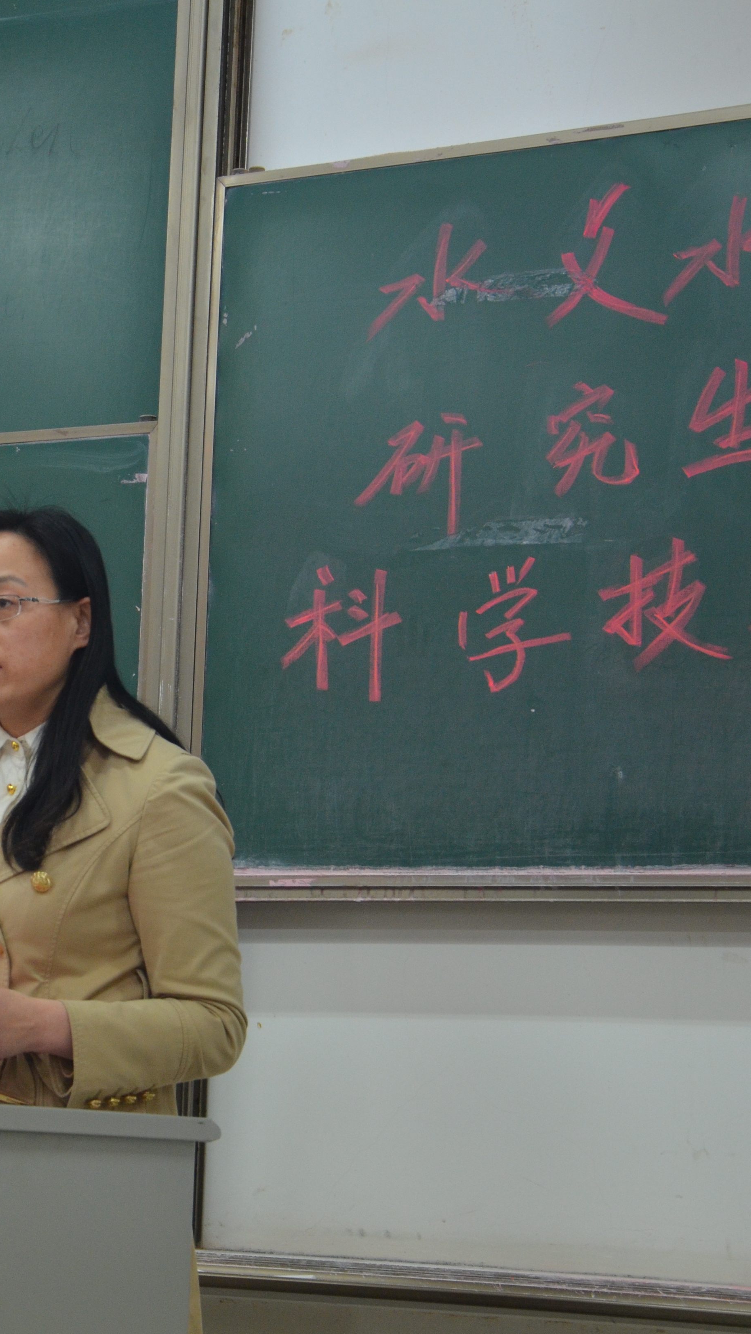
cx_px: 42
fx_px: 3780
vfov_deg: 20.0
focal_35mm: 107
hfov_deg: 11.3
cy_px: 668
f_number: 4.8
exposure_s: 1/60
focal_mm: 45
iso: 640
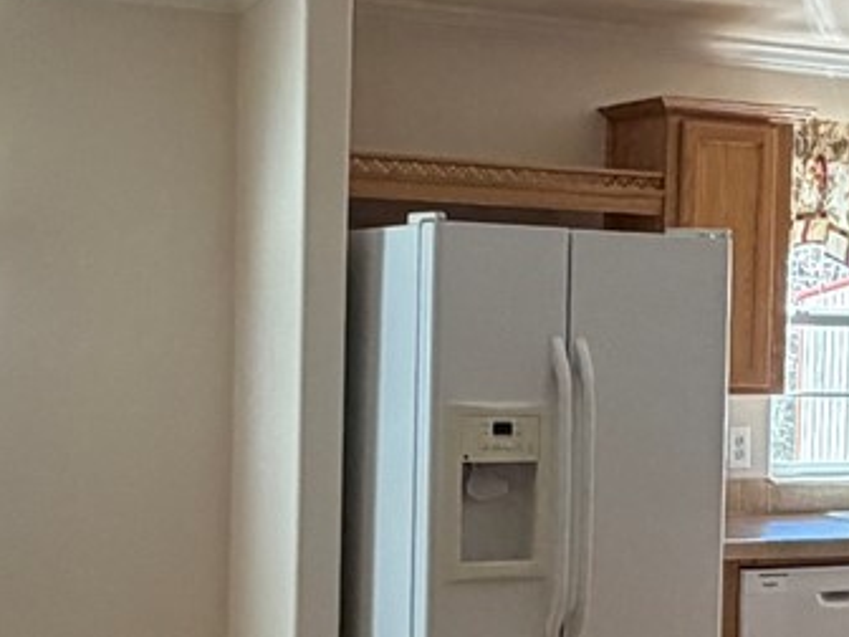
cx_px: 599
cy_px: 412
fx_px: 1962
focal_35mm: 80
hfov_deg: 24.2
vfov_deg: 18.4
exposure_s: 1/120
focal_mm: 2.22
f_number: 2.2
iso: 250
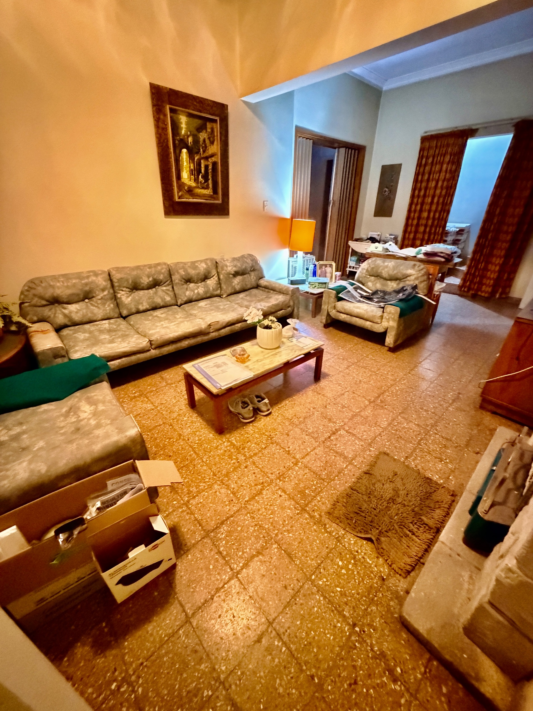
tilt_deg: -27.5
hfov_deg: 85.7
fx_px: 287
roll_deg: -1.1
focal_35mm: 14
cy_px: 356
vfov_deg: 102.1
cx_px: 266
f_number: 2.2
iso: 4000
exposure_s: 1/17
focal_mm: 2.22
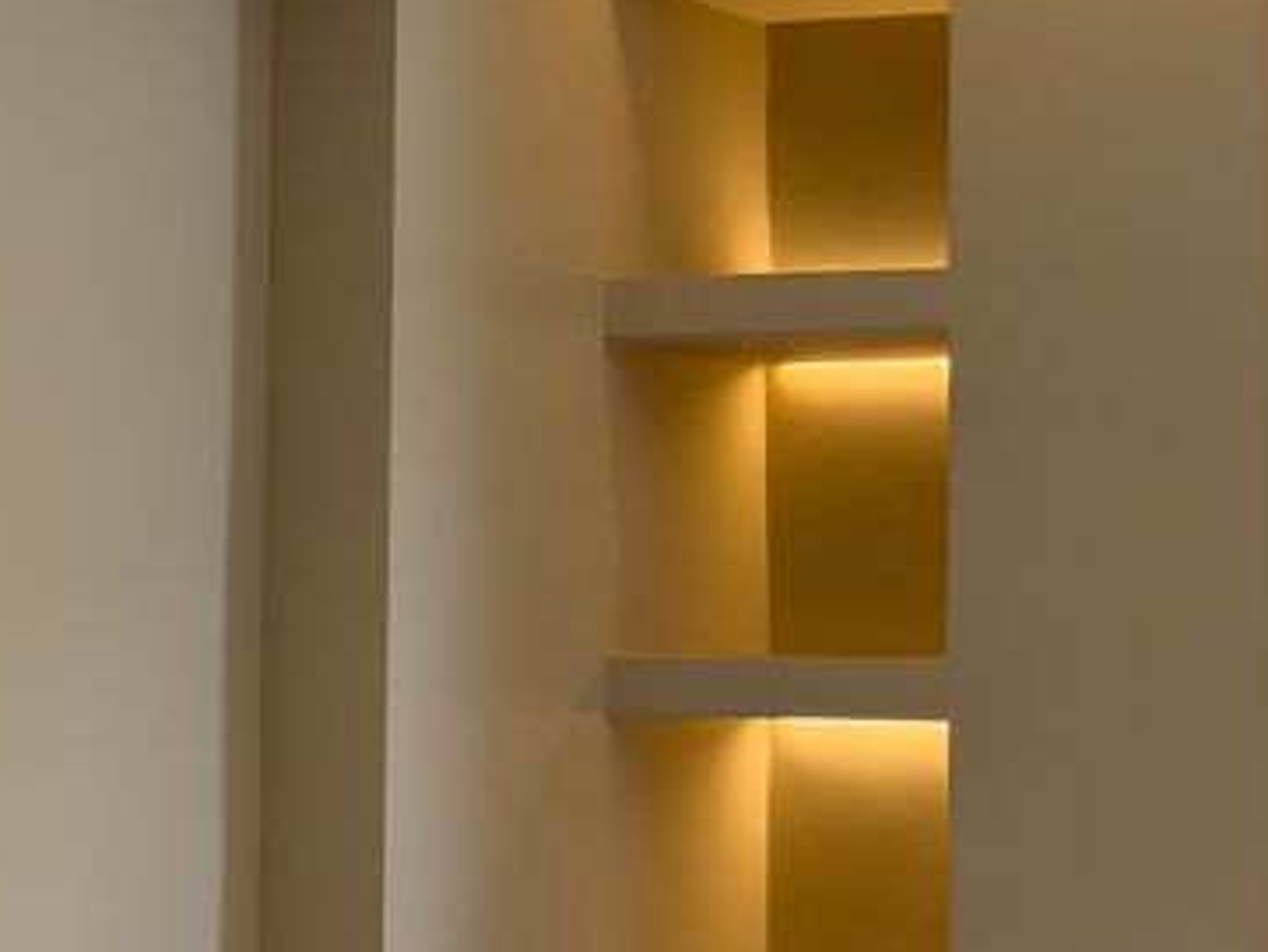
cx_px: 344
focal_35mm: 85
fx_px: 3115
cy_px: 369
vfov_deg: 17.4
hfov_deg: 22.8
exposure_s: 1/191
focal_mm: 6.76
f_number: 1.78
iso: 100
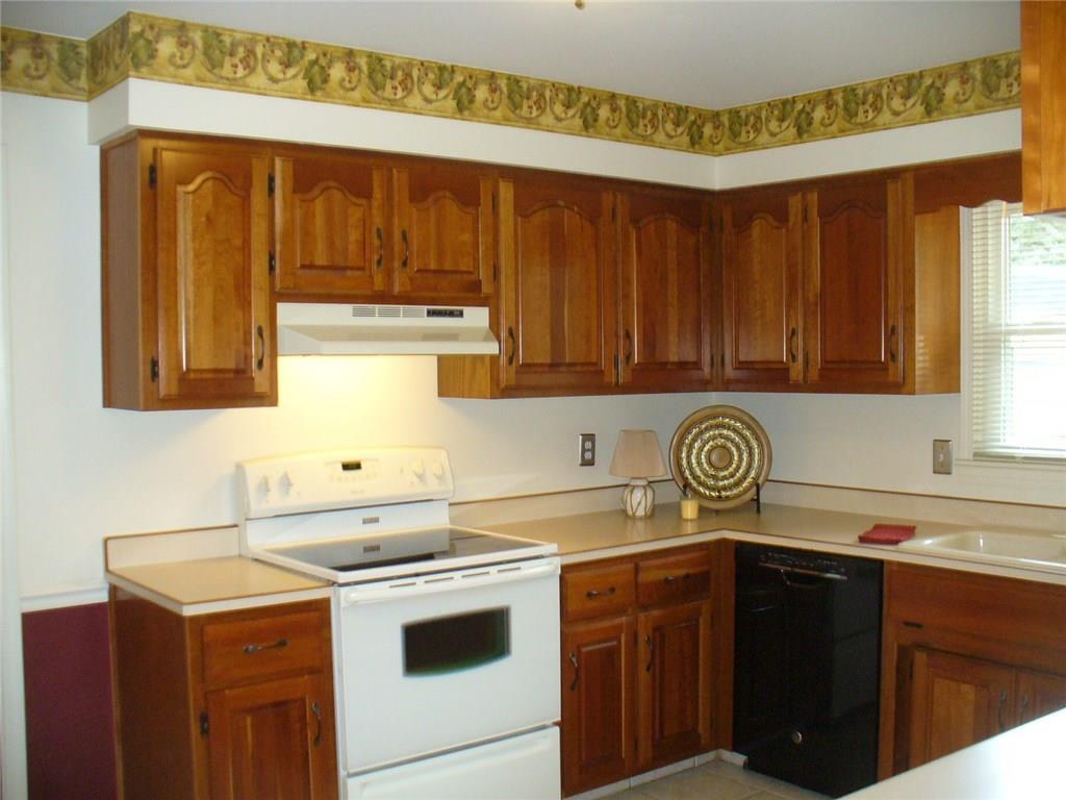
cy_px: 400
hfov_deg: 50.1
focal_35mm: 37
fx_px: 1139
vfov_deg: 38.7
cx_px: 533
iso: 300
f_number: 2.8
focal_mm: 6.1
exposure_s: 1/60
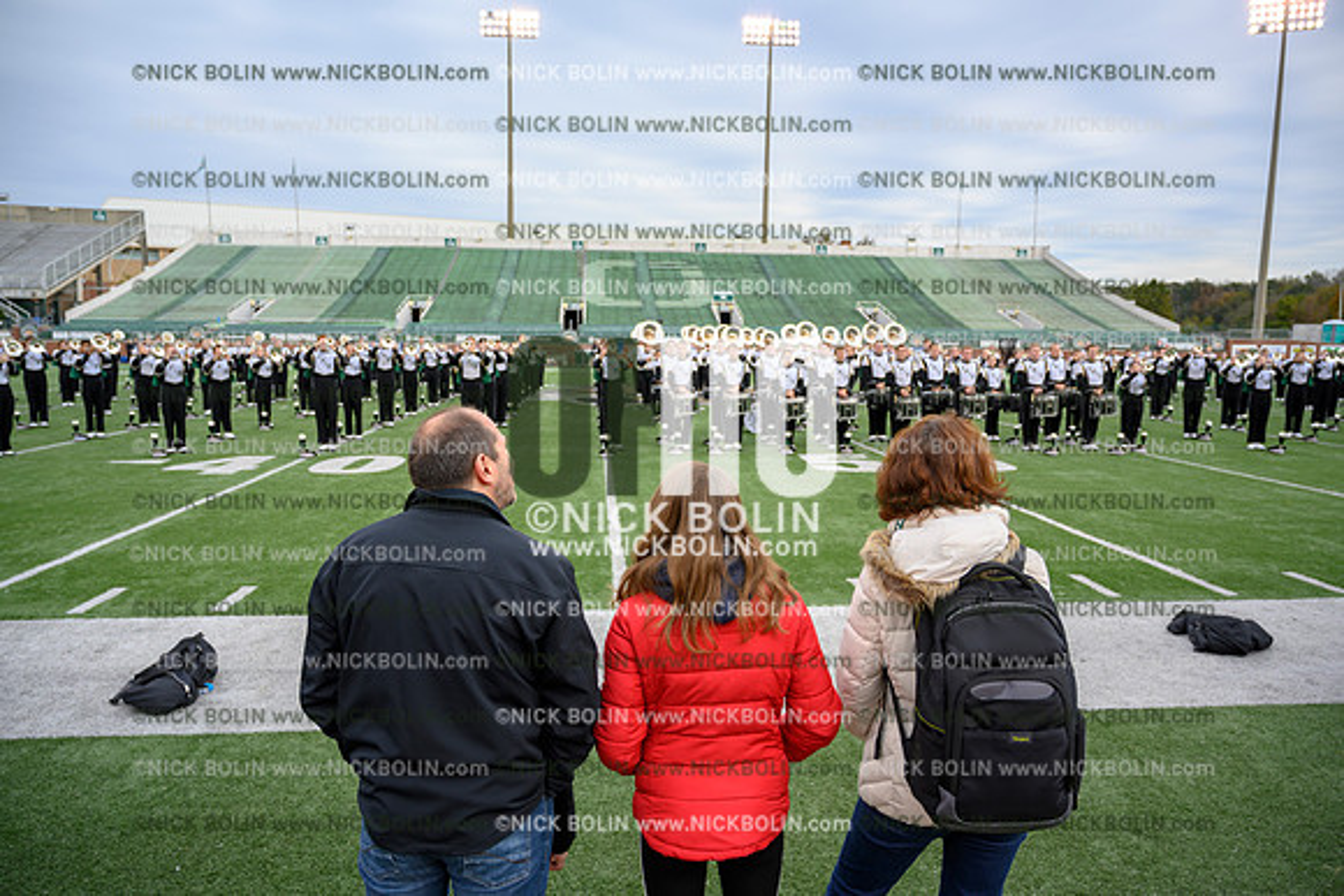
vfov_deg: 53.2
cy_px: 448
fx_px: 896
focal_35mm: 24
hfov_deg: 73.7
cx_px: 672
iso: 125
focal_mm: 24
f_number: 4
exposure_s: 1/320
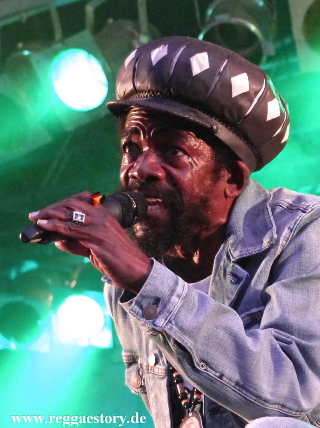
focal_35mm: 142
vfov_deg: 13.9
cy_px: 214
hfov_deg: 10.4
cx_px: 160
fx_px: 1752
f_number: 2.8
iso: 1000
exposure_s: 1/60
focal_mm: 25.6
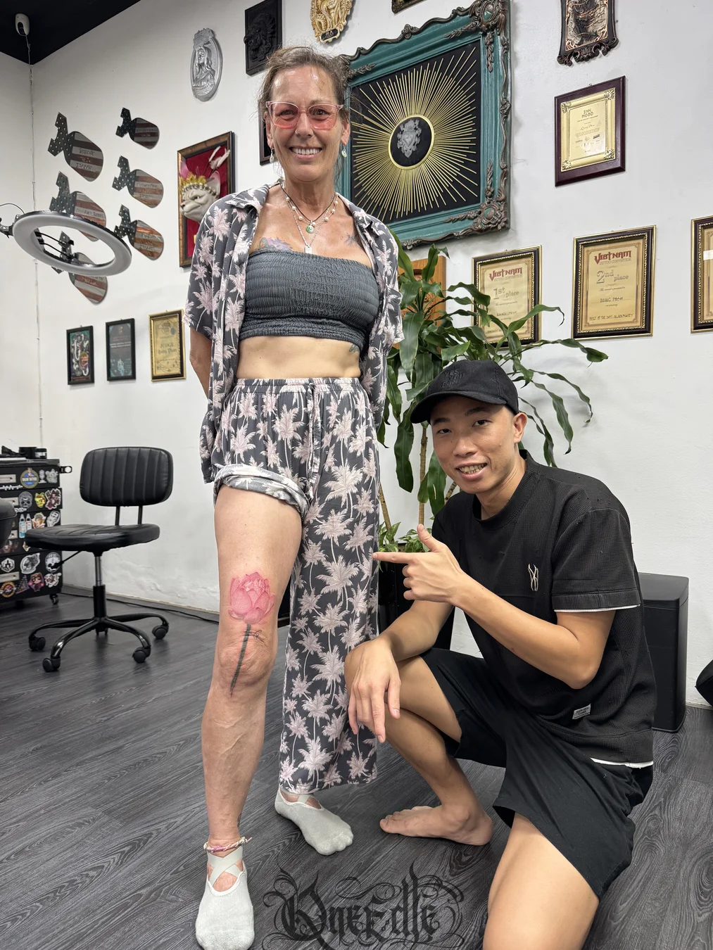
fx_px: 659
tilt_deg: -3.3
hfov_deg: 56.8
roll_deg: +1.1
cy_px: 475
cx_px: 356
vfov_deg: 71.6
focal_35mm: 24
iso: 200
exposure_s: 1/89
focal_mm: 6.76
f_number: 1.78
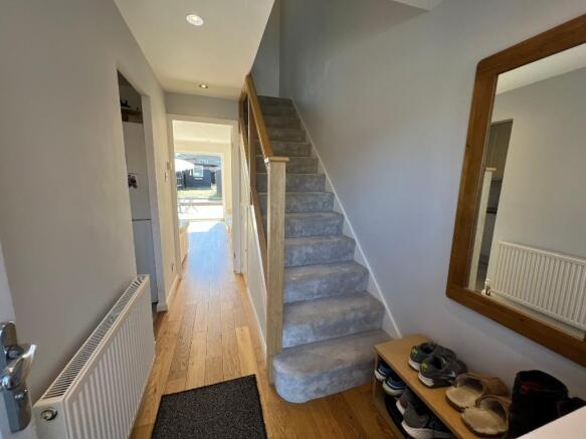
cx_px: 293
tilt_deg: -10.6
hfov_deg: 106.2
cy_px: 220
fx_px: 220
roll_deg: -2.3
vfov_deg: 89.9
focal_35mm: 13
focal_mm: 1.57
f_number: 1.8
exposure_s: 1/100
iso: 32
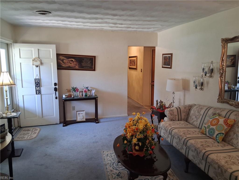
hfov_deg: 67.3
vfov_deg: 53.1
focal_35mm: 26
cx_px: 120
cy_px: 90
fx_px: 180
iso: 500
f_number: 1.8
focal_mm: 3.98
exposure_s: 1/100
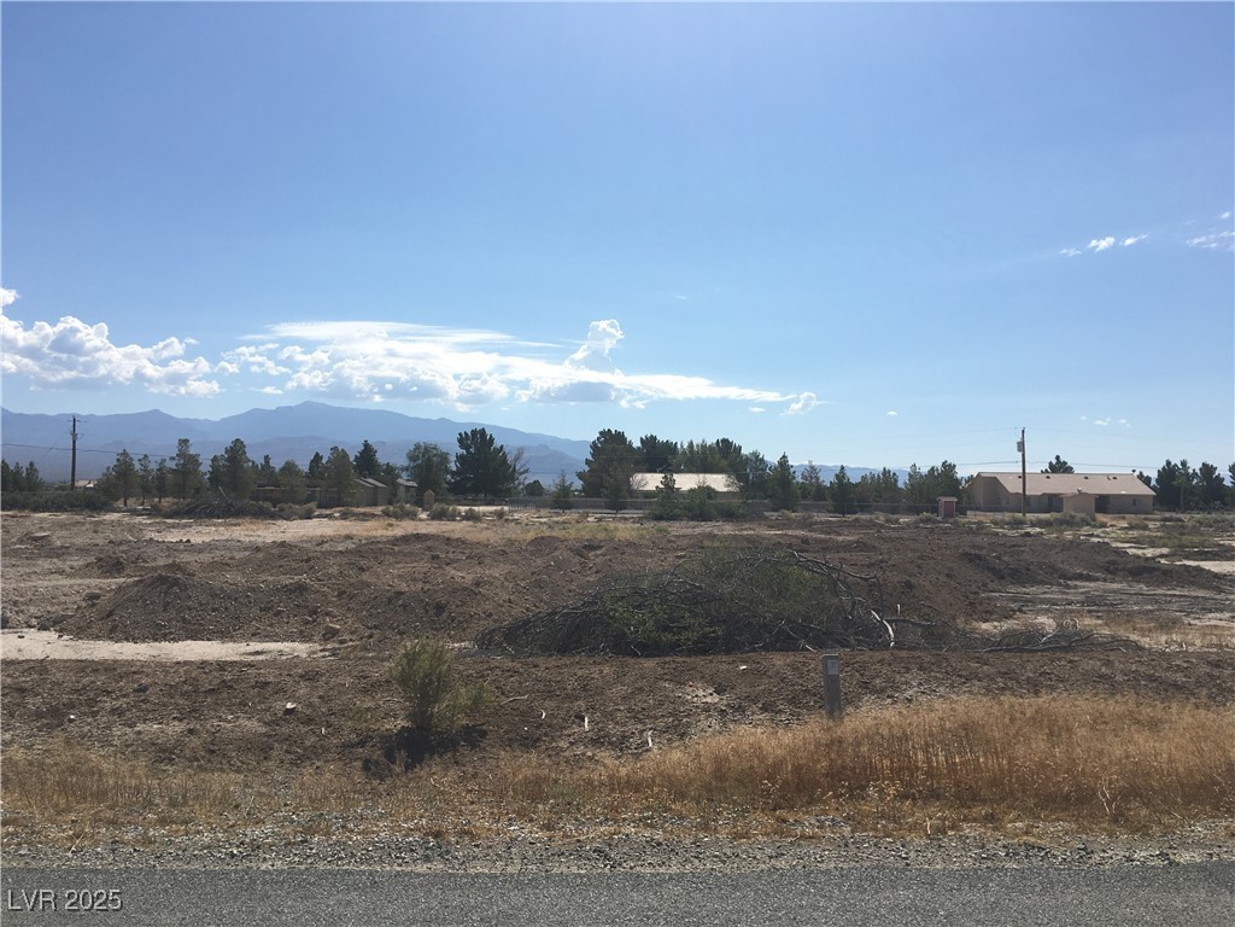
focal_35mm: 29
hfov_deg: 61.7
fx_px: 1035
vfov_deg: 48.2
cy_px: 464
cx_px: 618
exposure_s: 1/3205
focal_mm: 4.15
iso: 25
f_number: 2.2
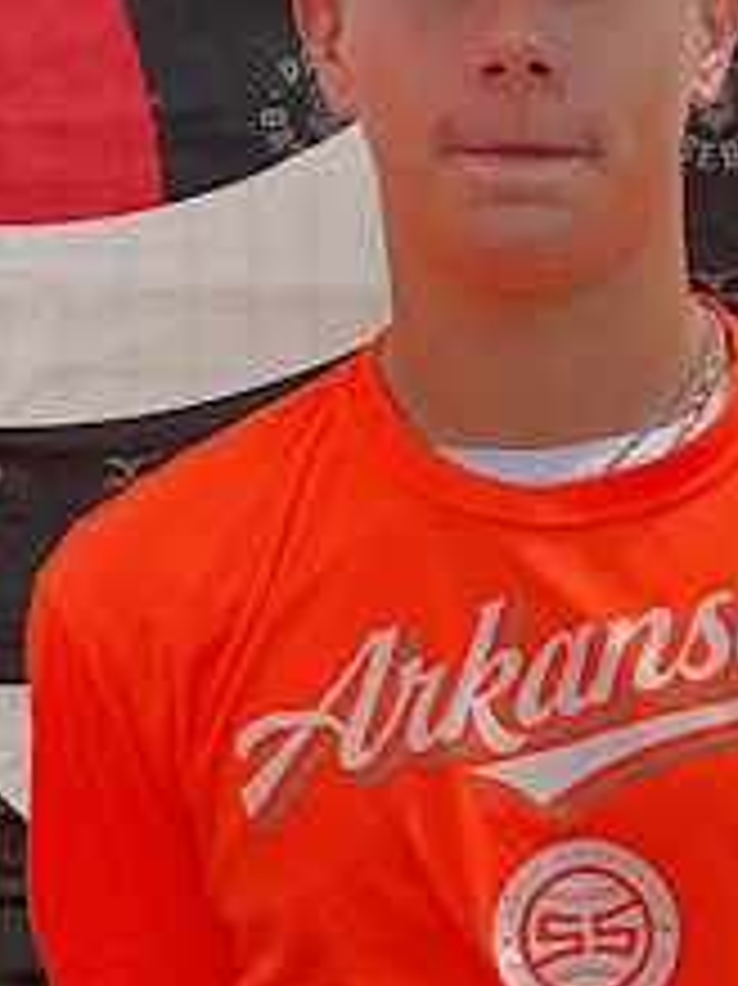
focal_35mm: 53
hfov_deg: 26.9
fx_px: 1508
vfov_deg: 36.1
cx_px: 598
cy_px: 392
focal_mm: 3
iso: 16
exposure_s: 1/1577
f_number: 1.8
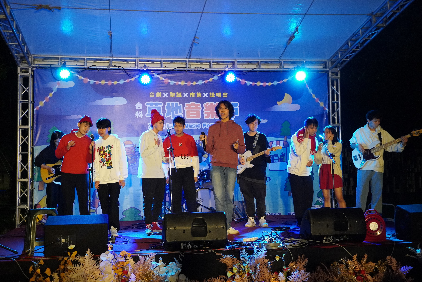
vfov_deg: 28.9
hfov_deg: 42.3
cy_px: 141
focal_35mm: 46
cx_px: 211
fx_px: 545
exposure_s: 1/160
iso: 3200
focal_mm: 31
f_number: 4.5
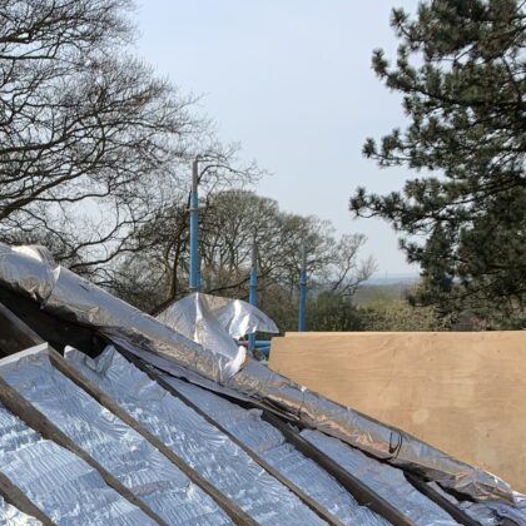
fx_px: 963
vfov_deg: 28.0
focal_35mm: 56
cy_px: 571
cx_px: 78
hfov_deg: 29.6
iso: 25
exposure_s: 1/1689
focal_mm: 4.25
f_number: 1.8
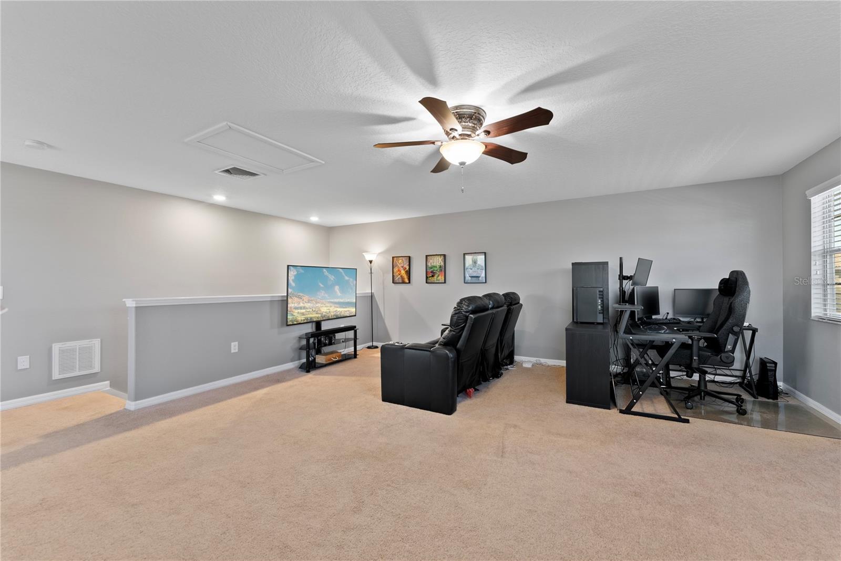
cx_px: 420
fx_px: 327
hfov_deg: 104.2
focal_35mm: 14
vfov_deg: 81.3
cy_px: 280
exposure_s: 2
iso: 250
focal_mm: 14
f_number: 7.1
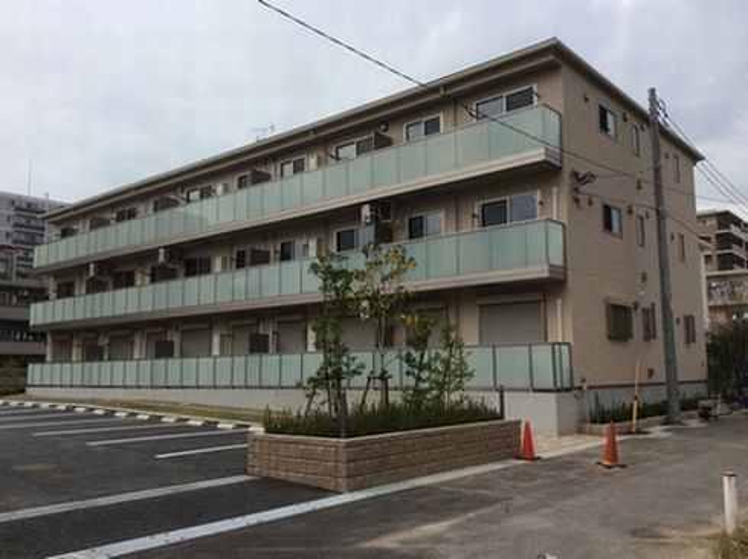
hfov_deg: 55.4
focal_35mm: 33
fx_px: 712
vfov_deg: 42.8
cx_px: 374
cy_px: 280
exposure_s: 1/1330
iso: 32
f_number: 2.4
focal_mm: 3.3
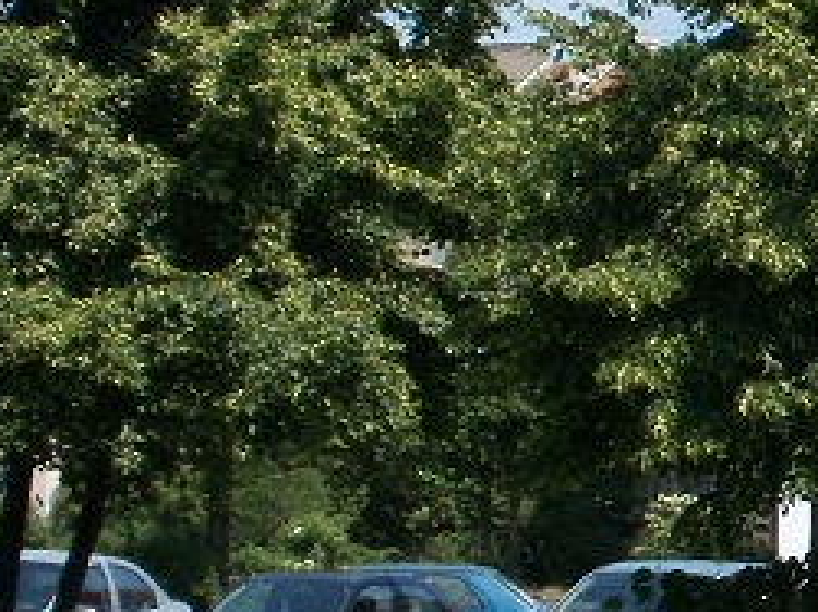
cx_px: 1335
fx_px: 3754
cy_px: 416
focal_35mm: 159
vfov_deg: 9.3
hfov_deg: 11.7
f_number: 4
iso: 100
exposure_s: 1/800
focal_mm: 7.7
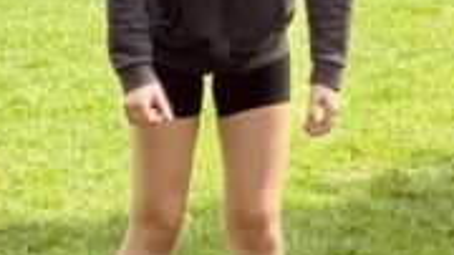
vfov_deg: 4.1
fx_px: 3573
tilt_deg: -5.1
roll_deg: -1.4
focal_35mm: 297
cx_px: 411
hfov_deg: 7.3
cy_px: -13
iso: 64
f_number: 1.78
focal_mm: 6.76
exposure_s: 1/1312
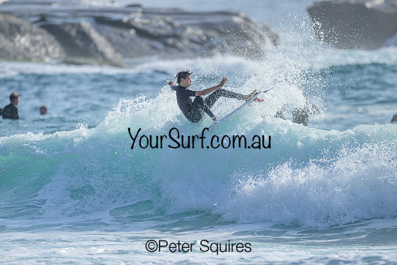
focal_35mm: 800
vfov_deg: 1.7
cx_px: 198
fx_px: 8824
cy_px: 132
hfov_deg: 2.6
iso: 220
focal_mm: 800
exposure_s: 1/2000
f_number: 6.3
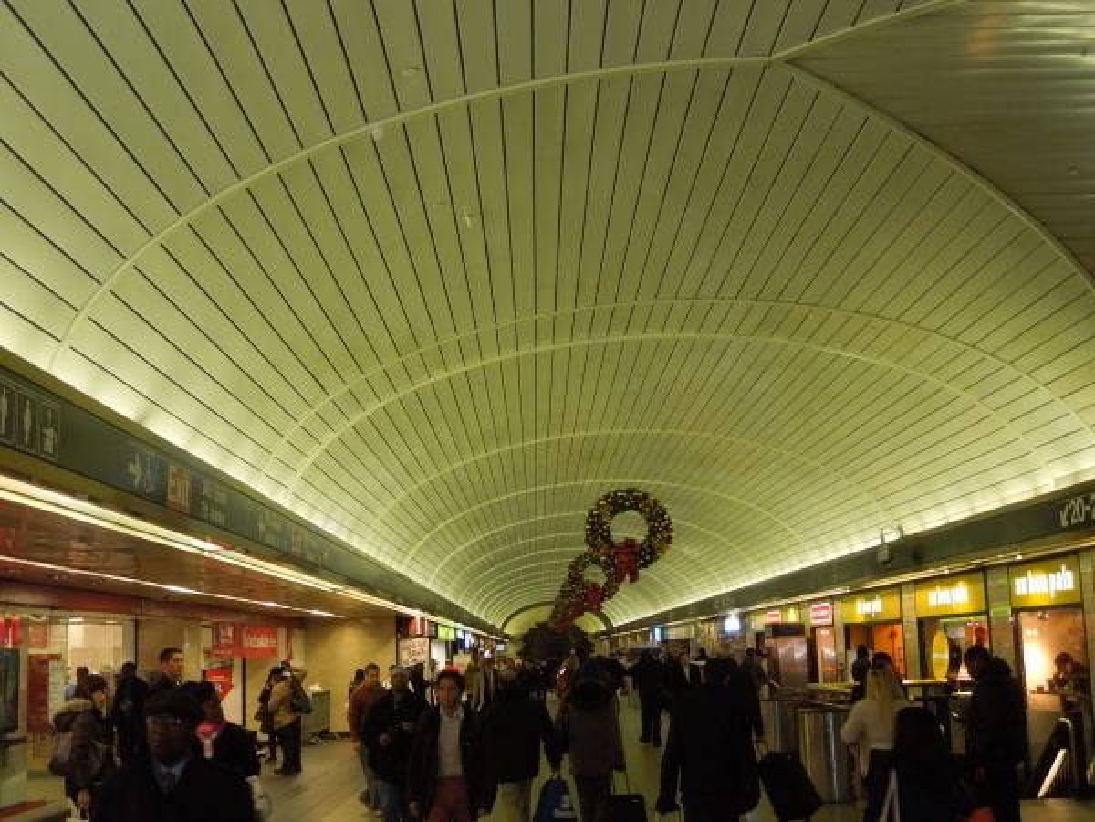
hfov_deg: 43.9
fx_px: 1360
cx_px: 548
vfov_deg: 33.6
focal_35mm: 43
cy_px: 411
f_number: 3.9
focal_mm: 7.8
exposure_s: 1/30
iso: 500
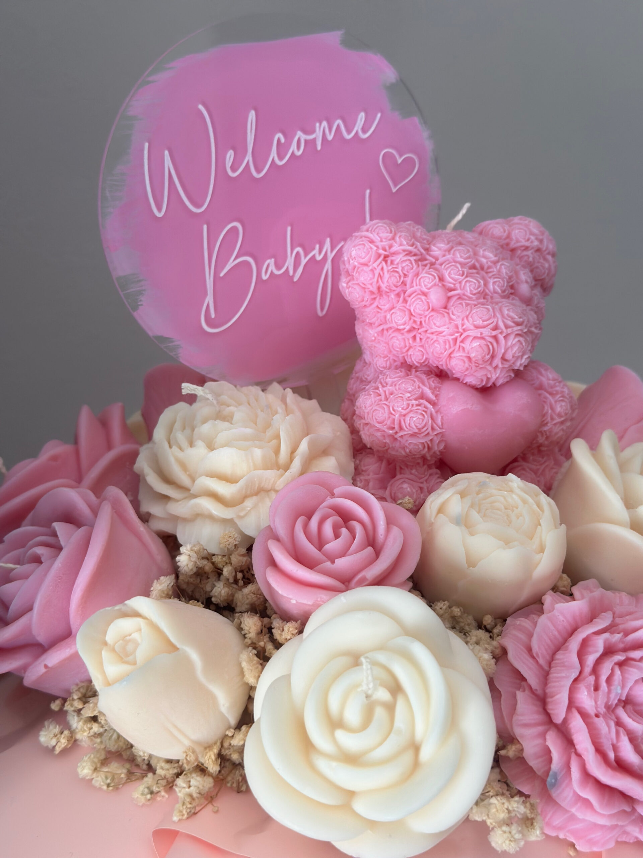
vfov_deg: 39.7
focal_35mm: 48
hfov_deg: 30.3
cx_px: 322
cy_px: 429
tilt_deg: -19.2
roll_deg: -2.4
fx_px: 1189
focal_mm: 6.86
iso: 125
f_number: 1.78
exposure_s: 1/119
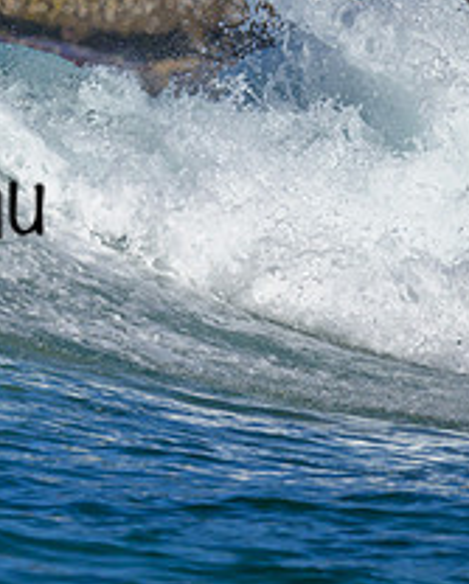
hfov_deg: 0.5
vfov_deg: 0.7
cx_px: -279
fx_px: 49601
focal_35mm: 2865
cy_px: 181
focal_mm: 800
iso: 280
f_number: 6.3
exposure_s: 1/2000
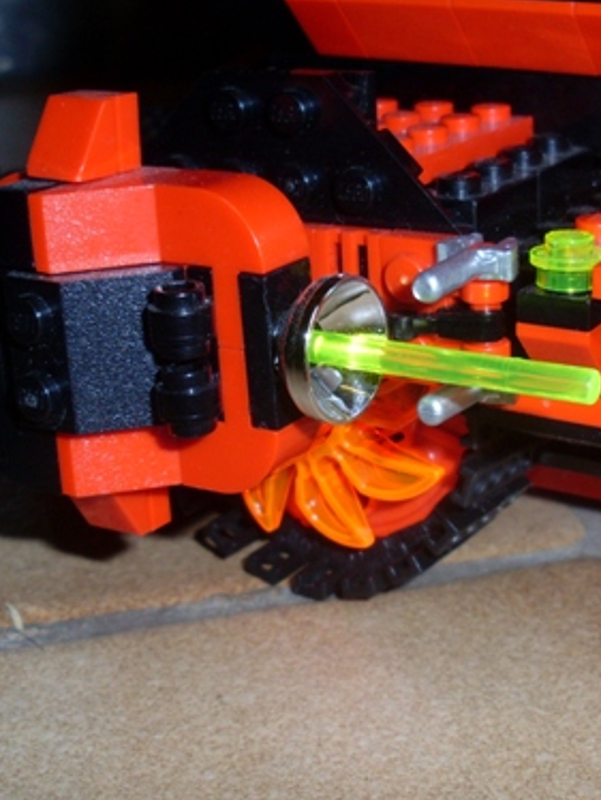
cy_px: 379
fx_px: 1503
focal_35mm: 65
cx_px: 374
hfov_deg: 22.6
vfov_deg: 29.8
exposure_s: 1/45
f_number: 7.7
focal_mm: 6.3
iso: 80
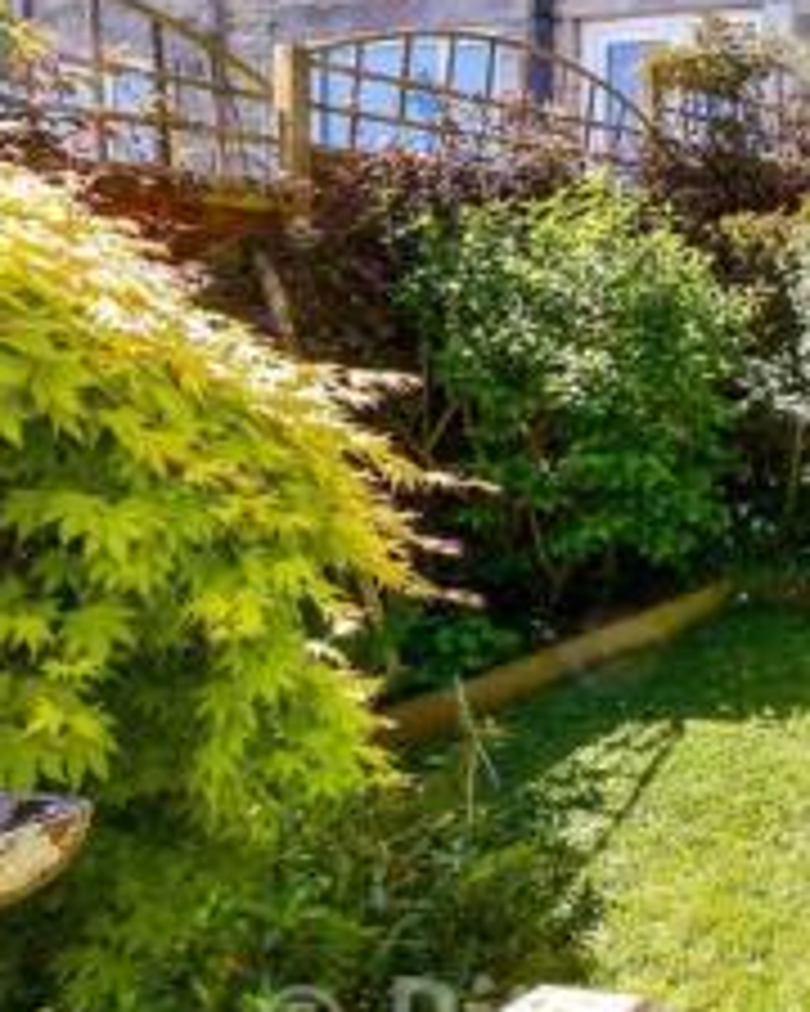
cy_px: 353
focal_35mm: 41
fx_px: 1229
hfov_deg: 26.5
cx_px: 1213
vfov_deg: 44.3
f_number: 8
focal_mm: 10
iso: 160
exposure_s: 1/200
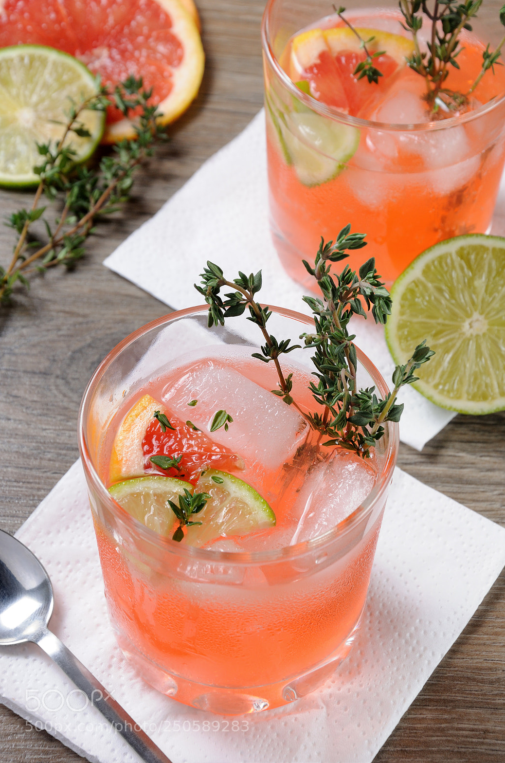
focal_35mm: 101
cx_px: 252
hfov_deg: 13.5
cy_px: 375
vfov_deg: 20.3
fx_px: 2135
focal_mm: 66
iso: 200
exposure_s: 1/125
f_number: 11
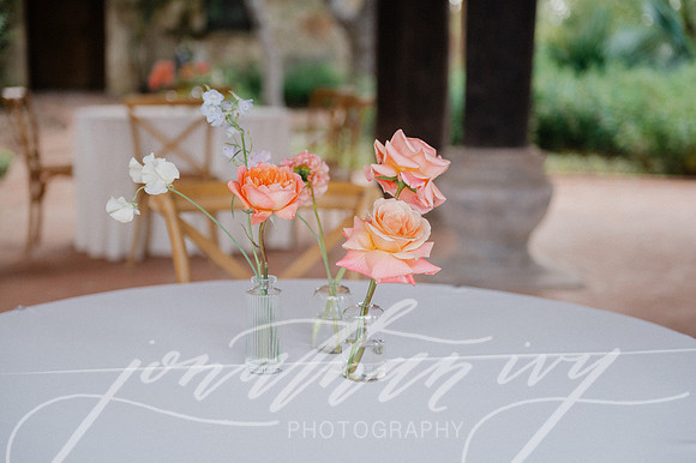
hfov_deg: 30.8
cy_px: 232
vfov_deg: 20.8
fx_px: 1262
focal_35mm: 65
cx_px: 348
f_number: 2.8
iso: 900
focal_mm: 62
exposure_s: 1/1000
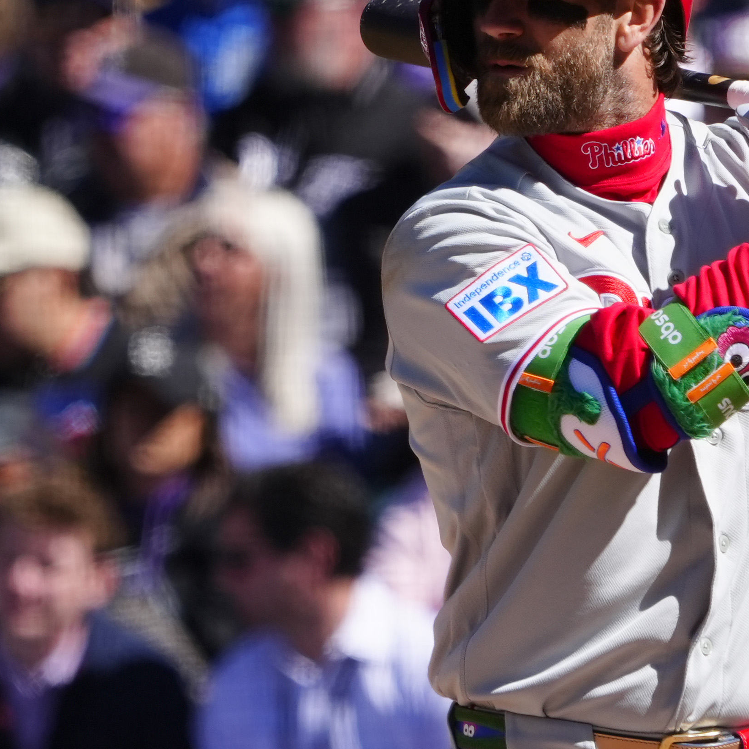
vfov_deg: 1.2
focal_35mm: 1497
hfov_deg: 1.2
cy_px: 180
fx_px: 36646
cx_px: 642
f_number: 6.3
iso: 500
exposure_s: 1/2000
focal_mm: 489
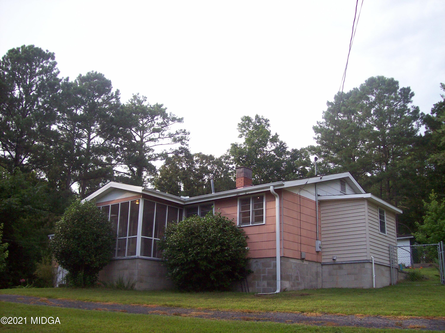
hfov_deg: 51.4
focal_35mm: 36
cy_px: 166
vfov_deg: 39.6
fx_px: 463
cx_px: 222
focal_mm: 6
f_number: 2.7
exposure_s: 1/288
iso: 80
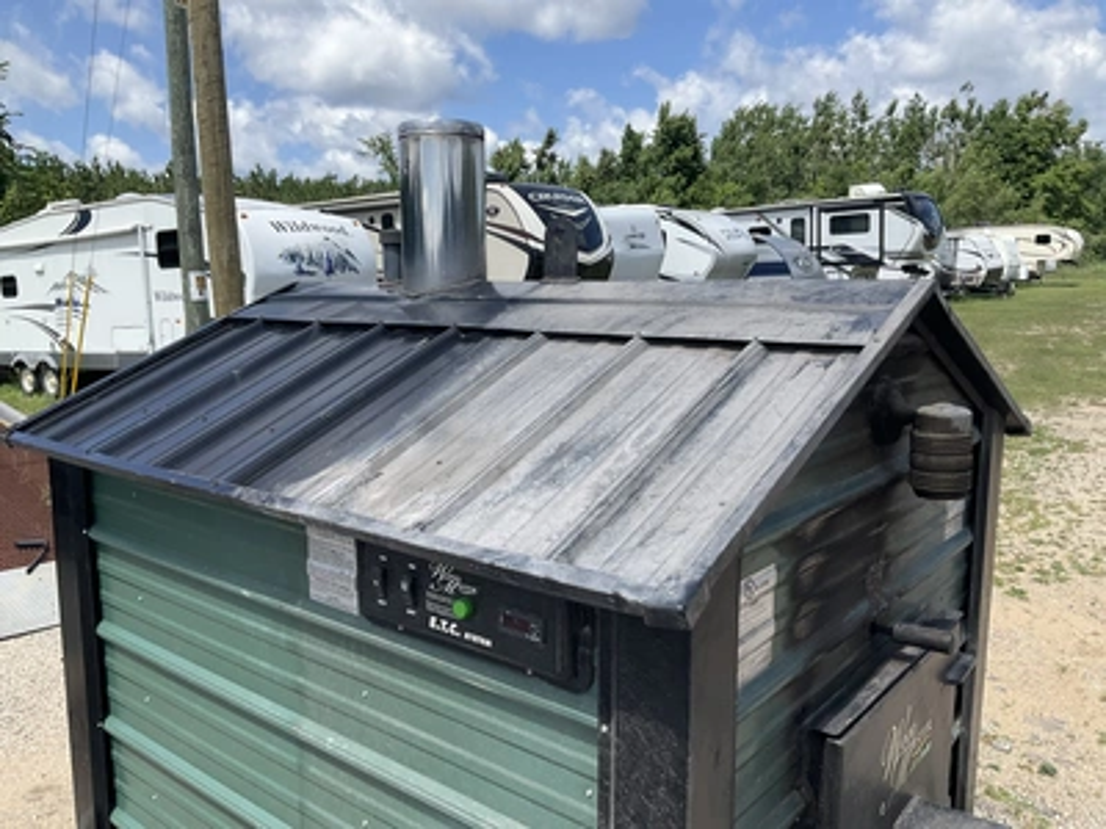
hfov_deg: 61.7
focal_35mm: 29
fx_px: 927
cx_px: 553
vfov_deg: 48.2
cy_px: 414
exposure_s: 1/1311
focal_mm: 3
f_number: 1.8
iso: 25
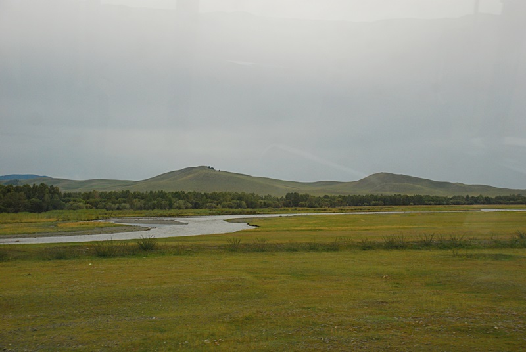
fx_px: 834
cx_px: 263
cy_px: 176
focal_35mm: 57
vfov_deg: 23.9
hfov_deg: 35.0
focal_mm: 38
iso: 400
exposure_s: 1/250
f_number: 6.3
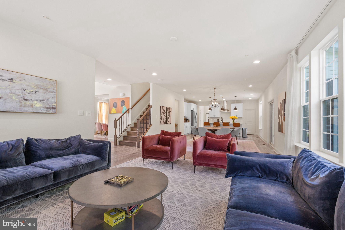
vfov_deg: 73.7
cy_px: 115
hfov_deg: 96.7
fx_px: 153
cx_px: 172
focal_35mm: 16
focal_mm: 16
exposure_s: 1/10
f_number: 8
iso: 640
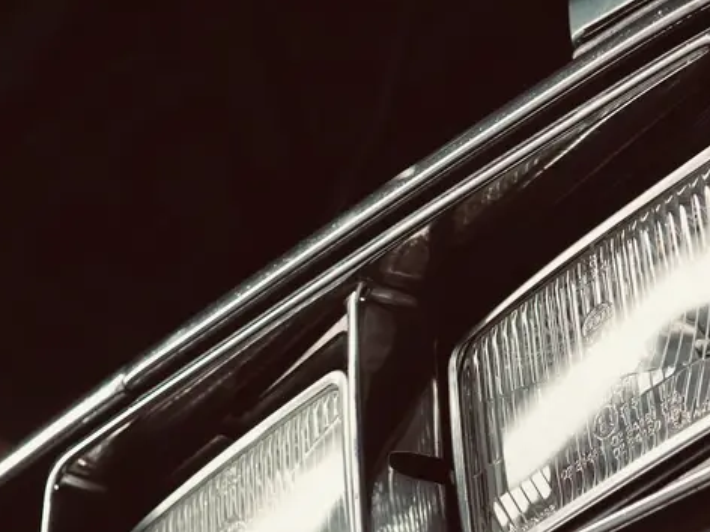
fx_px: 2256
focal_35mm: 110
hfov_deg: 17.9
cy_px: 541
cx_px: 289
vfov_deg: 13.3
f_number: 3.2
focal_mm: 30
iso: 800
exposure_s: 1/60
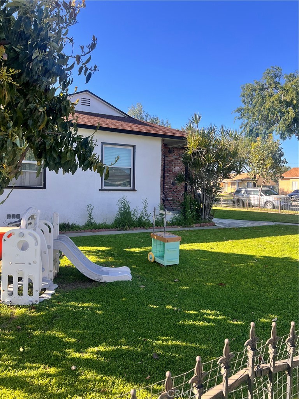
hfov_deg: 53.1
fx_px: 299
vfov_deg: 67.3
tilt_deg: -0.8
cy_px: 200
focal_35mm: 26
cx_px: 150
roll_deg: -0.3
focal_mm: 5.7
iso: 50
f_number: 1.5
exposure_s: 1/1295
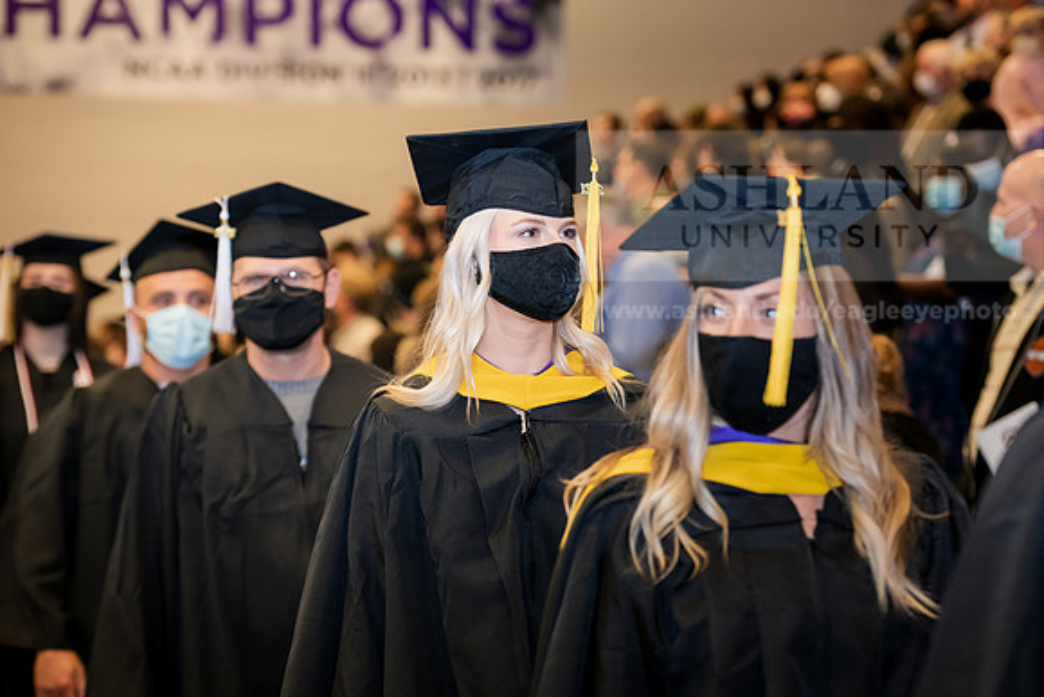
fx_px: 2901
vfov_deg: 13.7
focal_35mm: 100
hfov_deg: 20.4
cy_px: 348
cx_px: 522
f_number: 4
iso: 2000
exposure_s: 1/200
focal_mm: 100
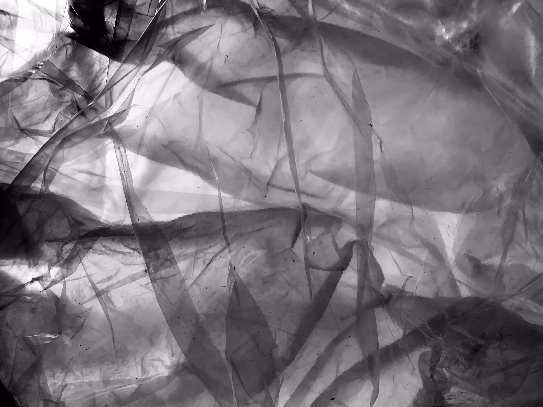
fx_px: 408
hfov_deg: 67.3
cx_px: 272
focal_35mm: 26
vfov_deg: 53.1
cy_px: 204
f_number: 1.8
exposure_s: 1/543
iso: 25
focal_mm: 4.25
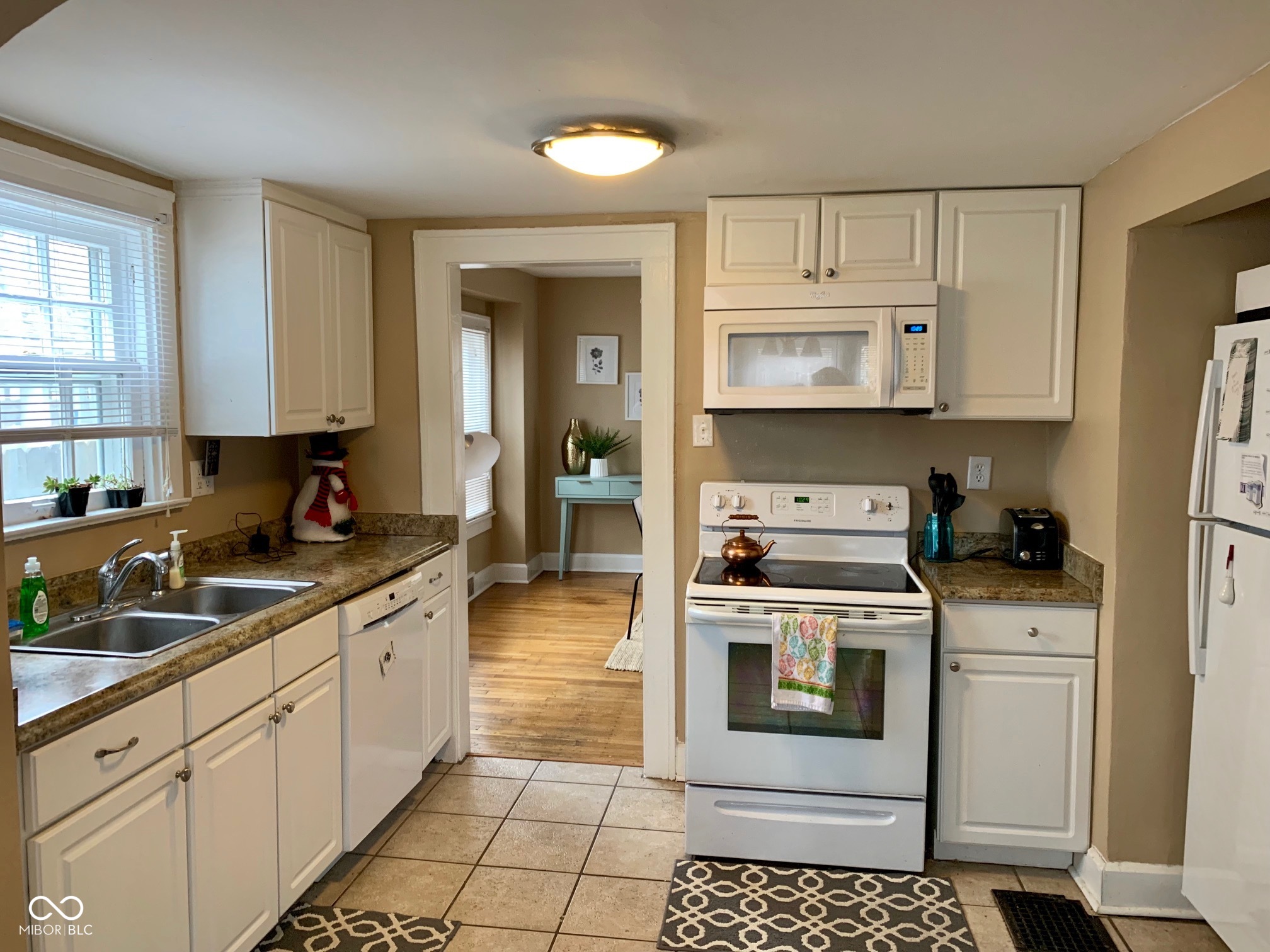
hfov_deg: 67.3
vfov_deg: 53.1
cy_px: 476
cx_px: 635
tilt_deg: -5.4
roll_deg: -0.2
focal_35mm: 26
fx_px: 954
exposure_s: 1/60
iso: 200
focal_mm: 4.25
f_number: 1.8
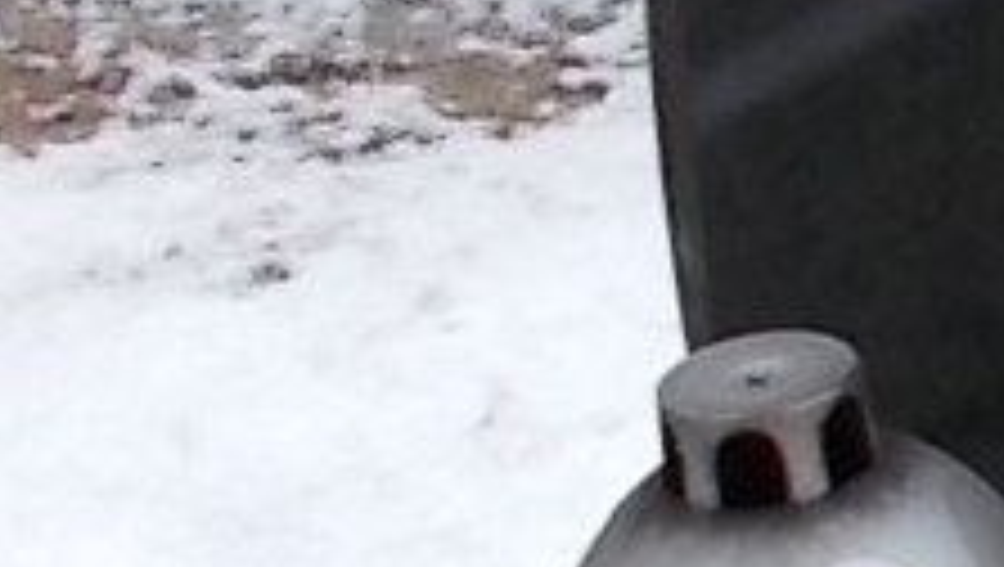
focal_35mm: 203
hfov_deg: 9.3
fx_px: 5410
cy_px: -27
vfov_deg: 6.0
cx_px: 2517
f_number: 3.2
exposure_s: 1/160
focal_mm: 4.6
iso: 80
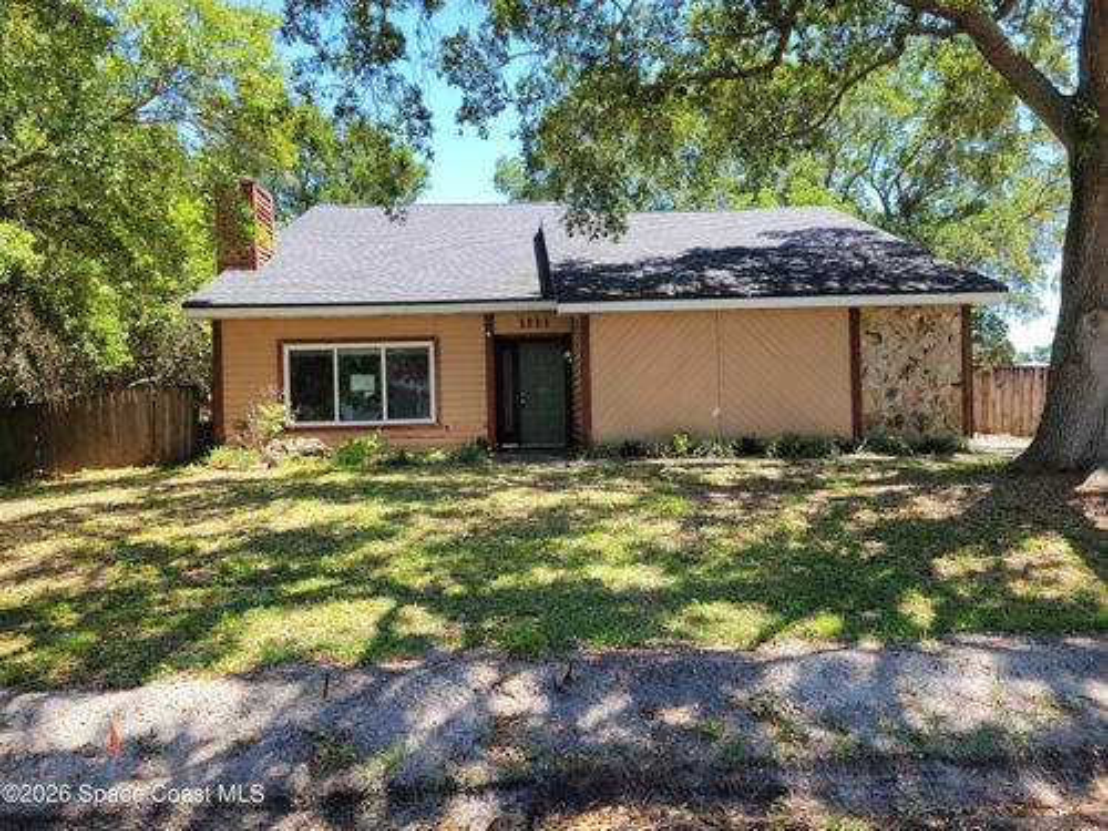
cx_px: 554
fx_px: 832
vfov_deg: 53.1
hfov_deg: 67.3
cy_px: 416
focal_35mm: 26
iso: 40
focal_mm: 5.4
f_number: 1.8
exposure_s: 1/528
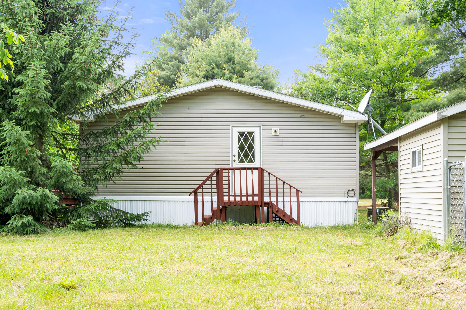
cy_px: 155
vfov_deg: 32.0
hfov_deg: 46.6
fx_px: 541
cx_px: 233
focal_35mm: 42
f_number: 8
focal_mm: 41.8
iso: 320
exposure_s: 1/50
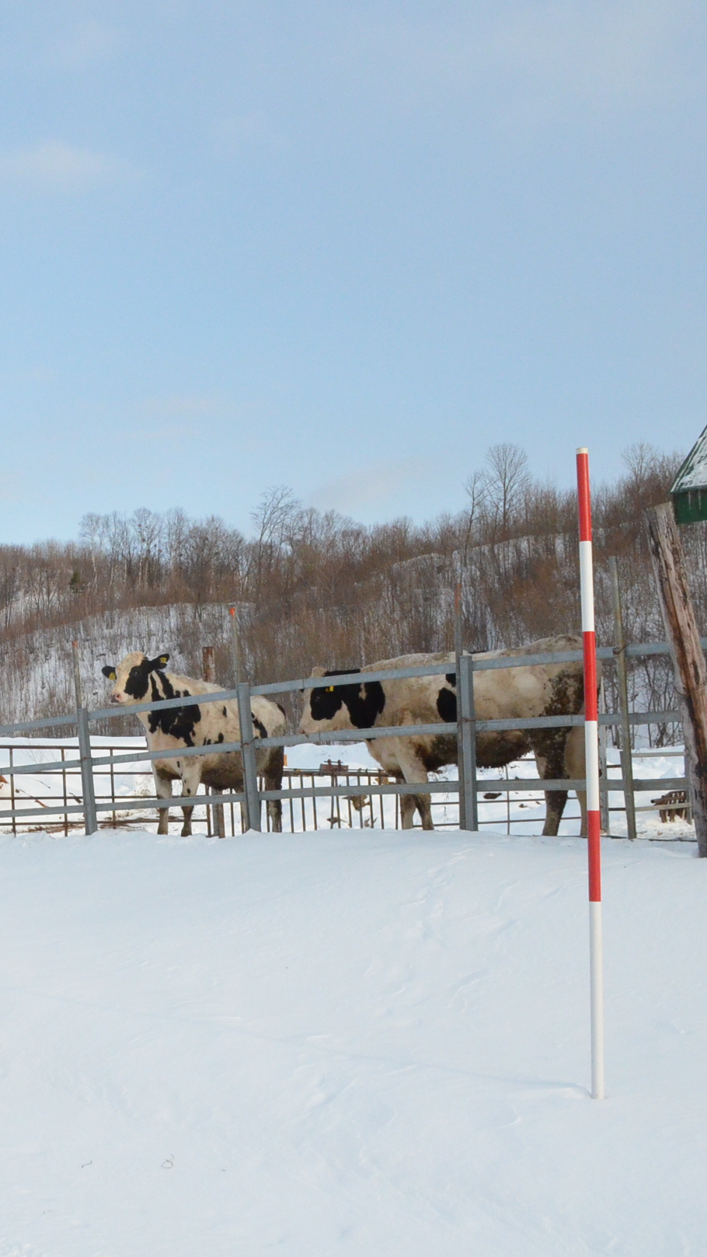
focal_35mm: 43
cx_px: -88
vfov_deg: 47.4
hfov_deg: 25.5
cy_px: 627
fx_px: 1433
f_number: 11
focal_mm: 18
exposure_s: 1/1600
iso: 2500
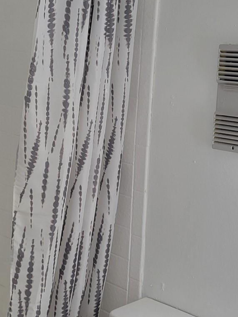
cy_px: 145
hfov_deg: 20.9
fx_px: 642
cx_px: 73
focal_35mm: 70
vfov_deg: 27.8
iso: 80
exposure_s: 1/120
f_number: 1.8
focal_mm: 5.4
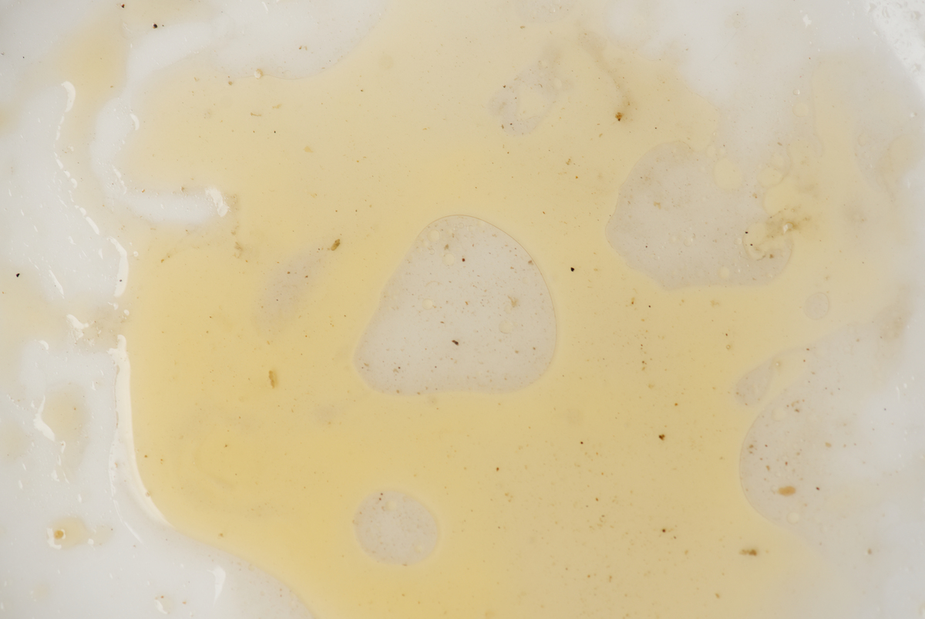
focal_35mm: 105
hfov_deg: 19.4
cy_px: 310
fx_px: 2700
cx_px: 462
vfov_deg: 13.1
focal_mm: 105
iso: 140
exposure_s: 1/125
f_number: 8
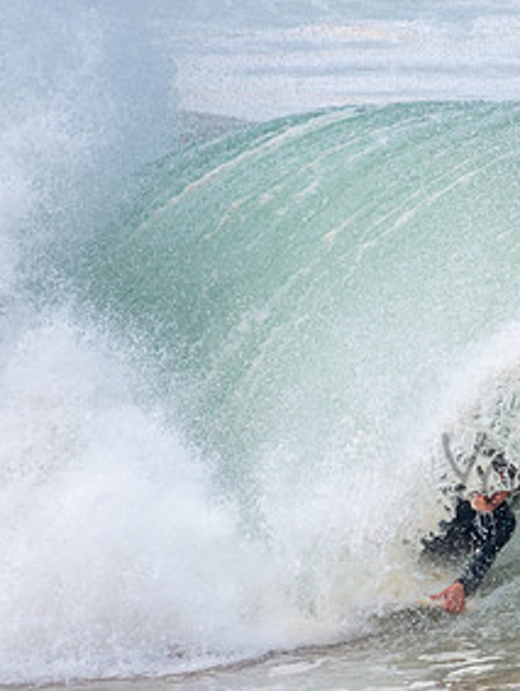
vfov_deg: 1.3
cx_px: 693
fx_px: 29497
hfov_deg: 1.0
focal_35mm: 1476
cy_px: 450
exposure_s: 1/1000
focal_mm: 500
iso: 220
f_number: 5.6
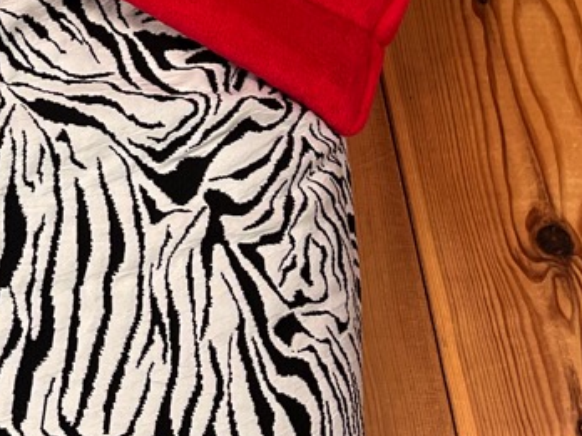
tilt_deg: -56.4
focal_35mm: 97
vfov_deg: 15.2
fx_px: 1631
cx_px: -142
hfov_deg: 19.0
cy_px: 96
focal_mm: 5.7
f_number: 1.5
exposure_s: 1/100
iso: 125
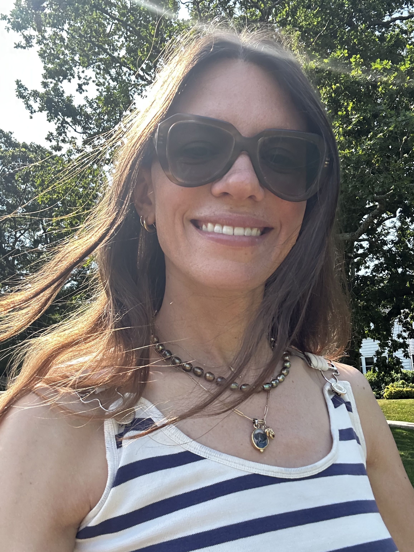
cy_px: 276
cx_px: 207
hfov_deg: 46.8
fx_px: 478
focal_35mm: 30
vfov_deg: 60.0
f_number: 1.9
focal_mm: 2.69
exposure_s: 1/232
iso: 25
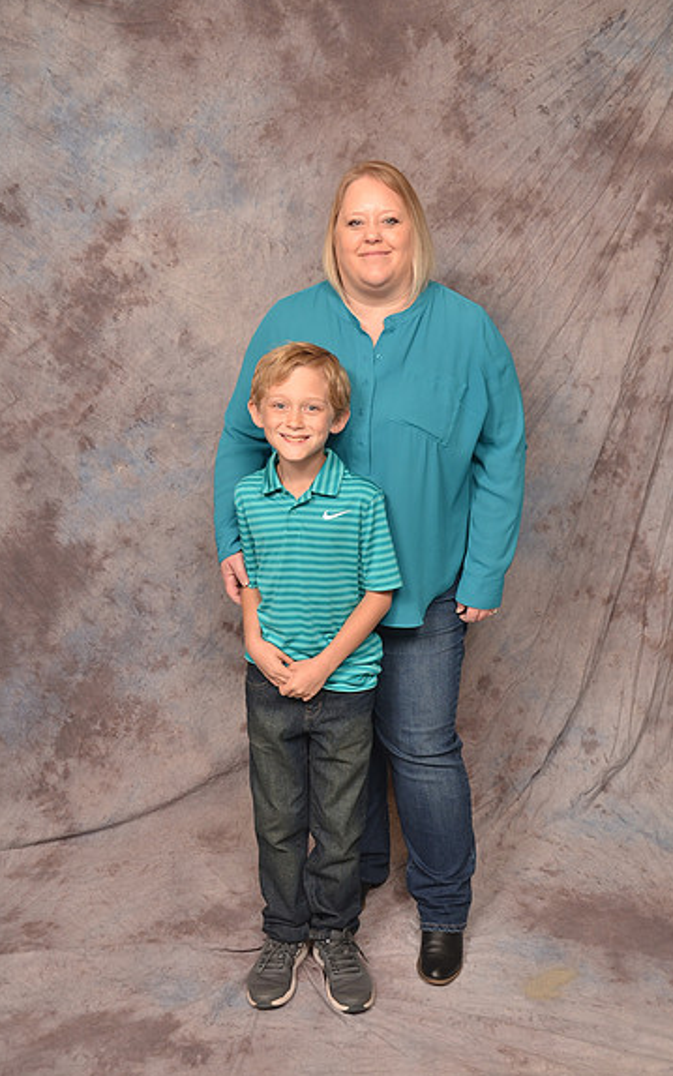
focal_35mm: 39
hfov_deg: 33.2
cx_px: 339
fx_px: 1130
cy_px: 536
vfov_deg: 50.9
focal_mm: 25
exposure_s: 1/60
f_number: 5.6
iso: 200
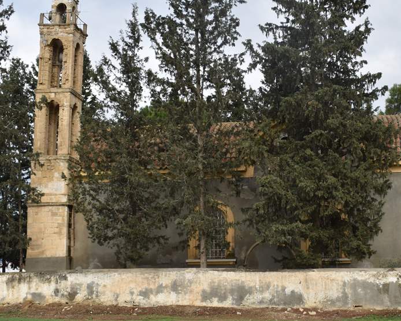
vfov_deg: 25.1
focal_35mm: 61
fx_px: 722
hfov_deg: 30.8
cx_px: 272
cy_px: 157
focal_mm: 25
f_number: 8
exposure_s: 1/200
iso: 100
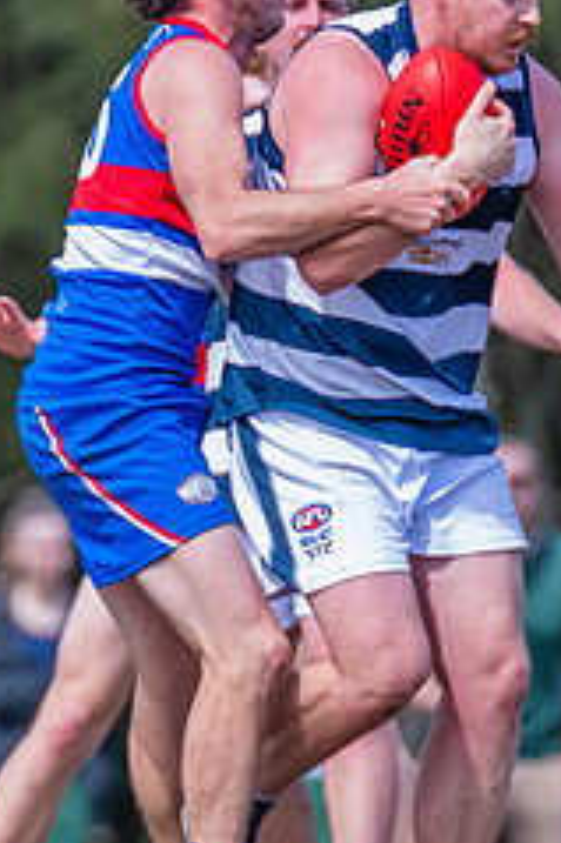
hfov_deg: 0.7
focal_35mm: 1834
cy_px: 305
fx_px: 42929
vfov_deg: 1.1
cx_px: 165
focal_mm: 420
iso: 800
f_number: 5.6
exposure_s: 1/2000
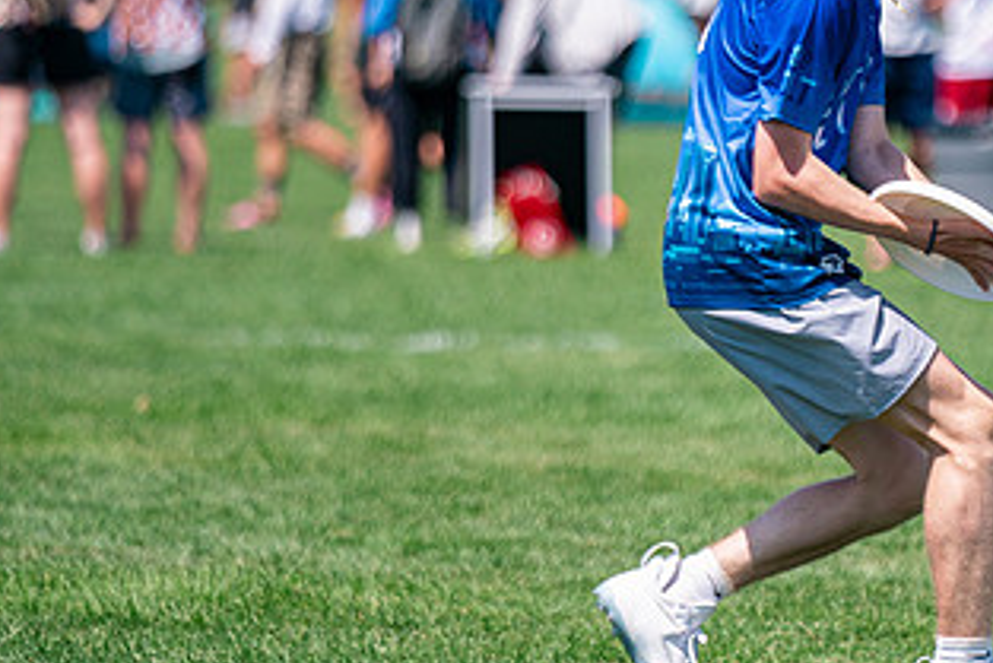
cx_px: 750
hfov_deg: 4.7
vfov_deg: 3.2
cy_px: 246
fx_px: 12004
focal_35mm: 435
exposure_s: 1/6400
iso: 320
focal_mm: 200
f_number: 2.8
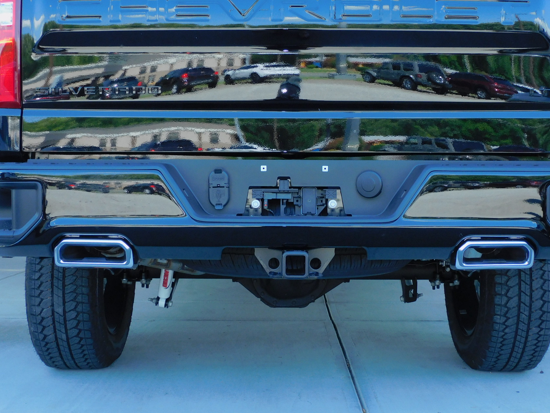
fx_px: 747
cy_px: 145
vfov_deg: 30.7
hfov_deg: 40.4
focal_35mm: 47
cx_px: 286
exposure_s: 1/100
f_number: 3.8
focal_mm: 6.3
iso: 125
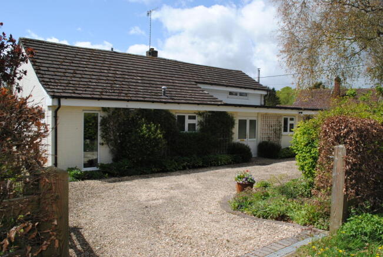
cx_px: 192
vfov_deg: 43.8
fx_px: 320
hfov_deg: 61.8
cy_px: 128
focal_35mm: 30
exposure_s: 1/200
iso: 100
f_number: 10
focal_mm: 20
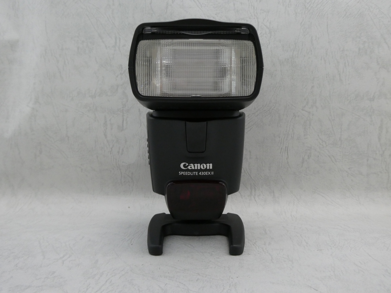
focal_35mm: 31
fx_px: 350
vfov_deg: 45.4
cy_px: 146
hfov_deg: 58.4
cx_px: 196
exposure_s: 1/80
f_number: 3.5
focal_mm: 5.4
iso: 400
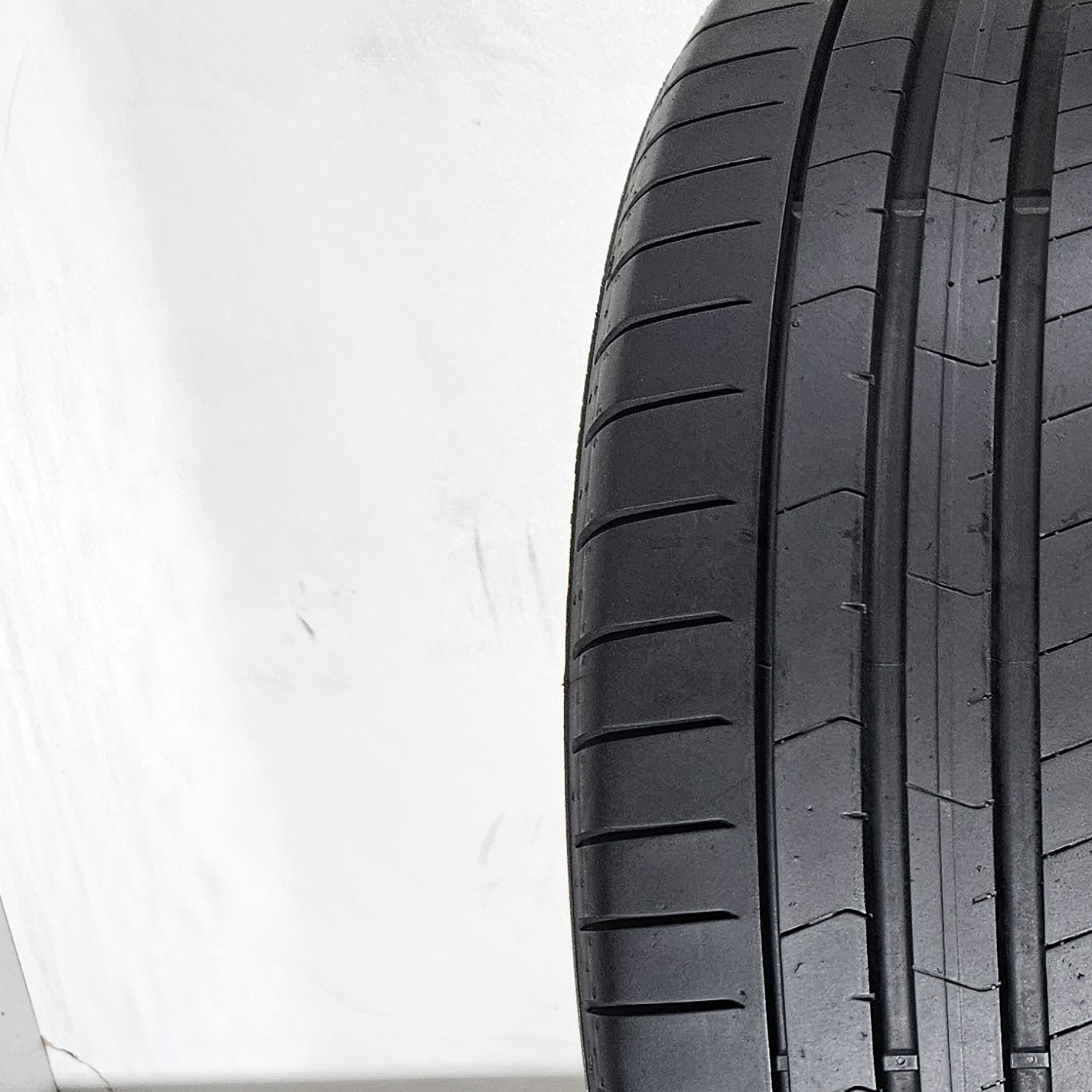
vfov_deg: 29.5
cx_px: 1360
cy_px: 849
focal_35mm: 57
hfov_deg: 26.3
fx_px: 2034
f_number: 1.8
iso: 500
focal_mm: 5.4
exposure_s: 1/100
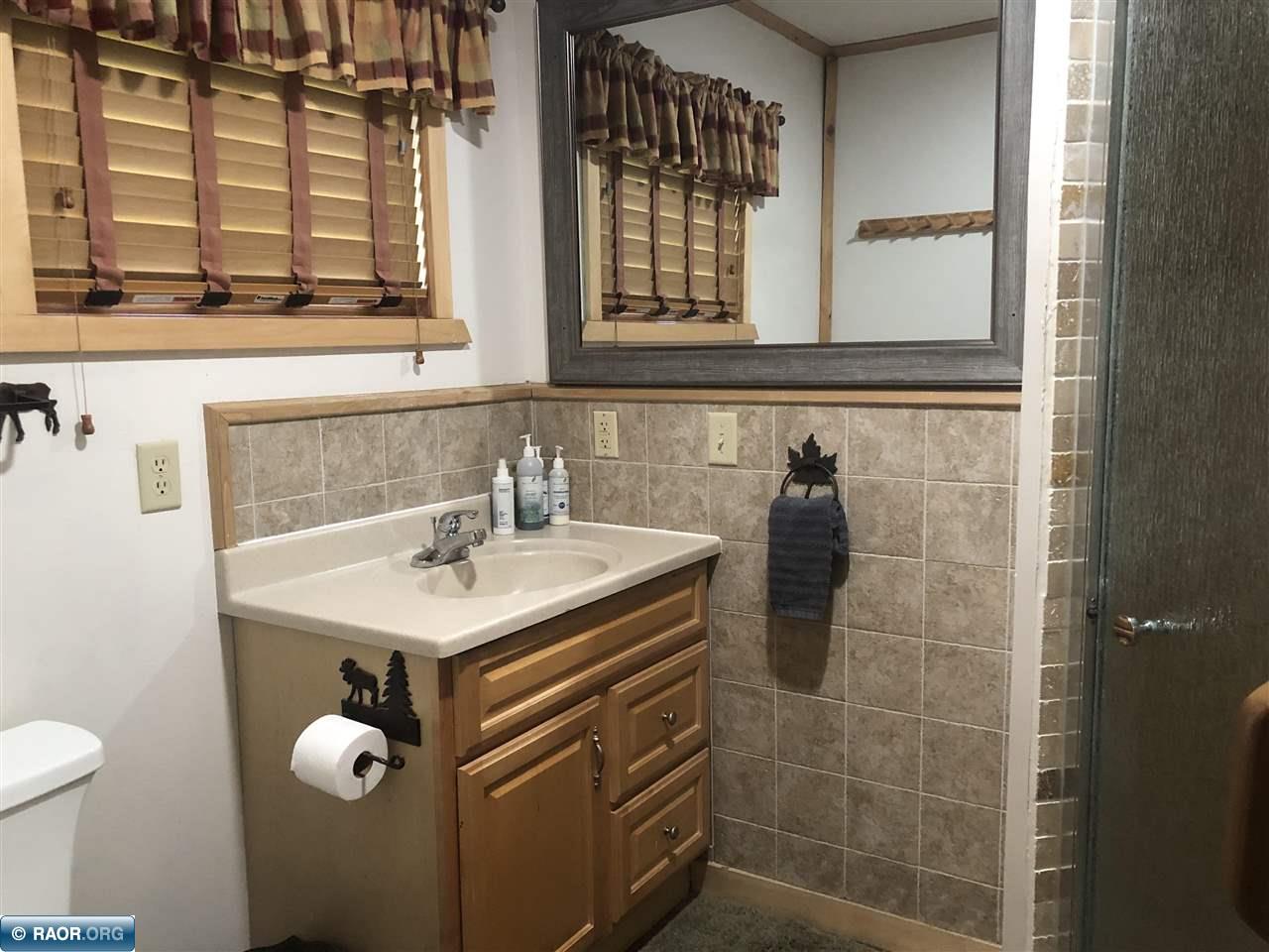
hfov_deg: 63.4
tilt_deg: -7.5
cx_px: 634
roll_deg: +1.4
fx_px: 1026
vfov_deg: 49.7
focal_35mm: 28
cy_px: 476
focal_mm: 3.99
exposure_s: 1/15
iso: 64
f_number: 1.8
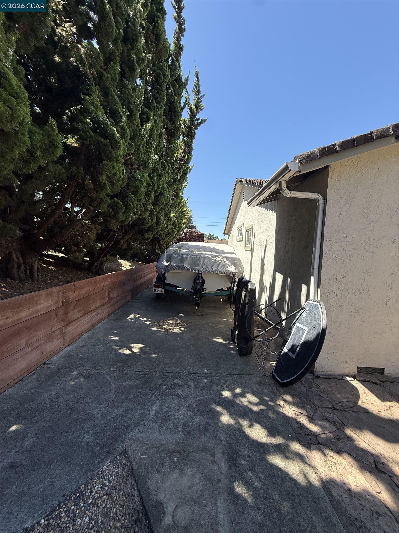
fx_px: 215
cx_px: 200
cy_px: 266
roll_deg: -2.2
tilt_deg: -4.8
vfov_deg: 102.1
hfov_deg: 85.7
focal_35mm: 14
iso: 50
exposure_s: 1/613
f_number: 2.2
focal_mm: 2.22
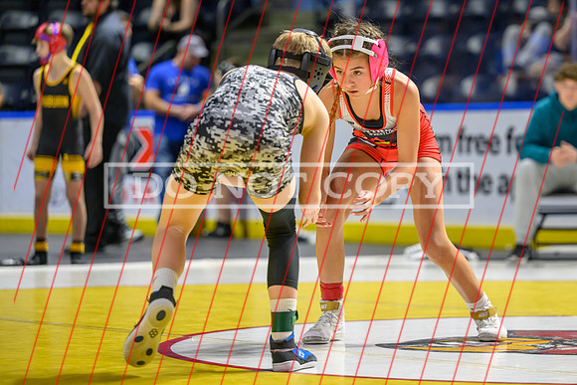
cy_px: 159
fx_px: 2551
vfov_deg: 8.6
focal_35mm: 159
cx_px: 349
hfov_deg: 12.9
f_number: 2.8
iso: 3200
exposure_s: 1/800
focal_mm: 130
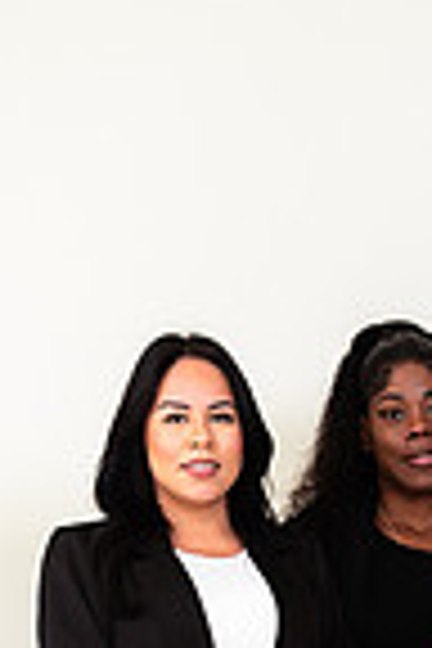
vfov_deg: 16.4
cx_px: 594
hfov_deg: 11.4
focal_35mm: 116
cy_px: 914
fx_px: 2088
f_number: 5.6
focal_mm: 37
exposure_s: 1/160
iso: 200
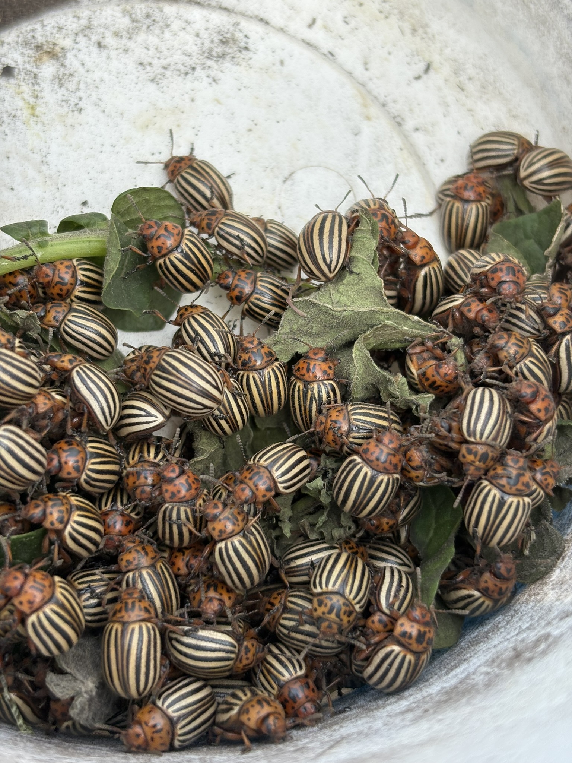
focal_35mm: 52
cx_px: 286
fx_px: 1146
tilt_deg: -52.8
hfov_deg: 28.0
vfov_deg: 36.8
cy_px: 382
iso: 40
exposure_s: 1/586
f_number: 1.6
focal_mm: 5.96
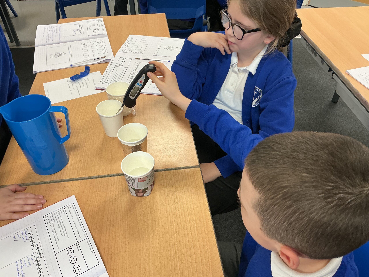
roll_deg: -0.1
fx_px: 309
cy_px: 138
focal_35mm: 29
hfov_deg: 61.7
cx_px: 184
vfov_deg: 48.2
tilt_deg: -43.3
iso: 80
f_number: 1.8
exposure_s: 1/50
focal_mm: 3
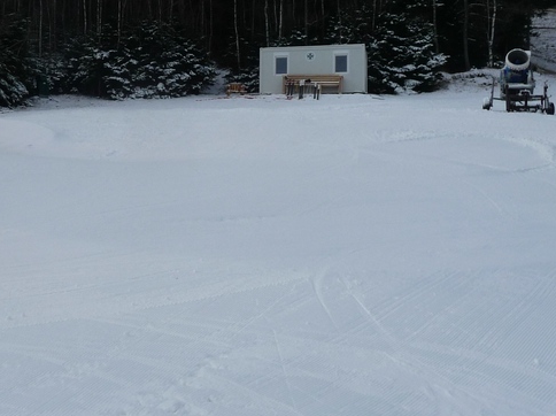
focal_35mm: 55
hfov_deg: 33.8
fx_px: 883
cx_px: 103
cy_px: 133
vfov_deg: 26.3
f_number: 8
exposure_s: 1/250
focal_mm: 4.7
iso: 100
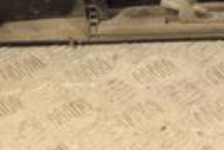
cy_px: -98
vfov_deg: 7.9
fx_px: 1054
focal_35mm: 169
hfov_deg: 11.4
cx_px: 384
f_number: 5
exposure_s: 1/200
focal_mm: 25
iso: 800
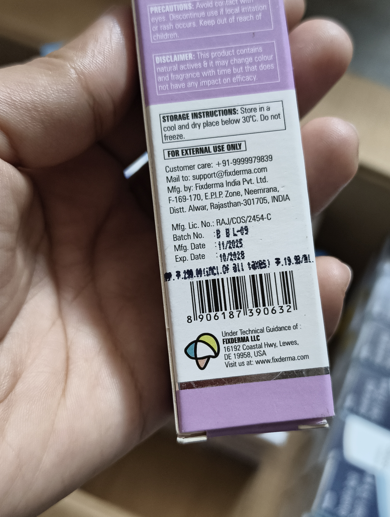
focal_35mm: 43
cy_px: 258
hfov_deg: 33.7
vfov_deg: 43.8
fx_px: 644
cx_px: 195
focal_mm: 5.56
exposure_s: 1/50
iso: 854
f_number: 1.87
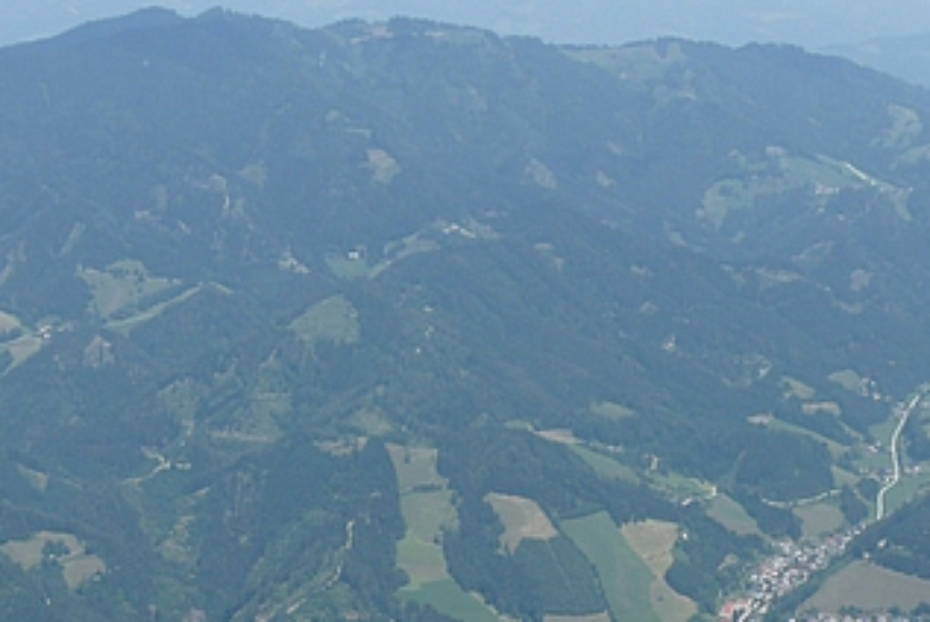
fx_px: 2224
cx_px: 728
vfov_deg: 15.9
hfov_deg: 23.3
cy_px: 332
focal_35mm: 86
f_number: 5.6
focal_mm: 7.3
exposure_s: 1/400
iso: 100
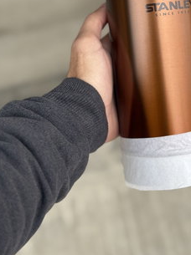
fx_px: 619
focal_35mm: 84
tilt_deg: -42.9
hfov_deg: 17.4
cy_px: 37
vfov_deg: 22.9
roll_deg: +5.8
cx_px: 145
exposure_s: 1/611
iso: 64
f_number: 1.78
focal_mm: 6.76
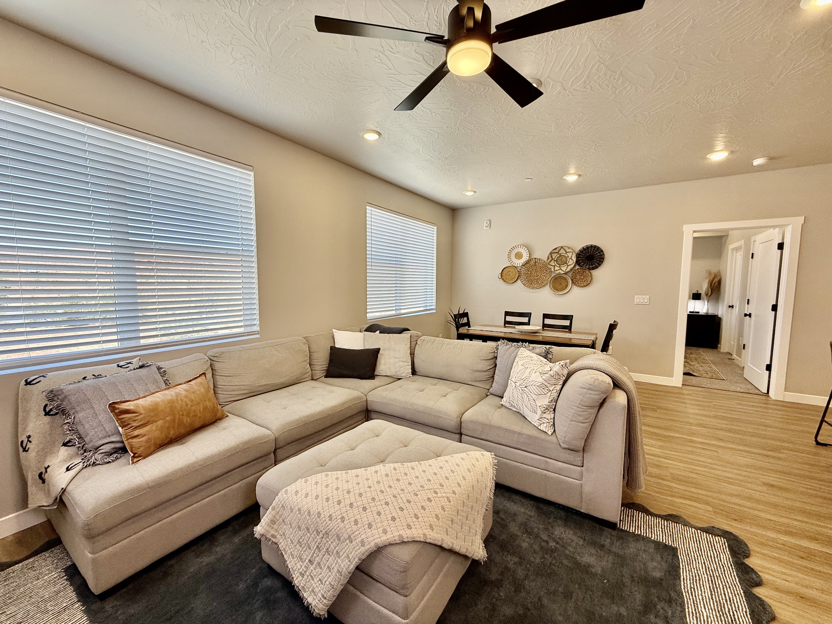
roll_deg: -0.2
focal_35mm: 14
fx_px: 336
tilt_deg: -4.5
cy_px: 312
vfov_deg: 85.7
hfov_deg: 102.1
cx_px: 416
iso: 64
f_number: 2.2
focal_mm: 2.22
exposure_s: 1/120
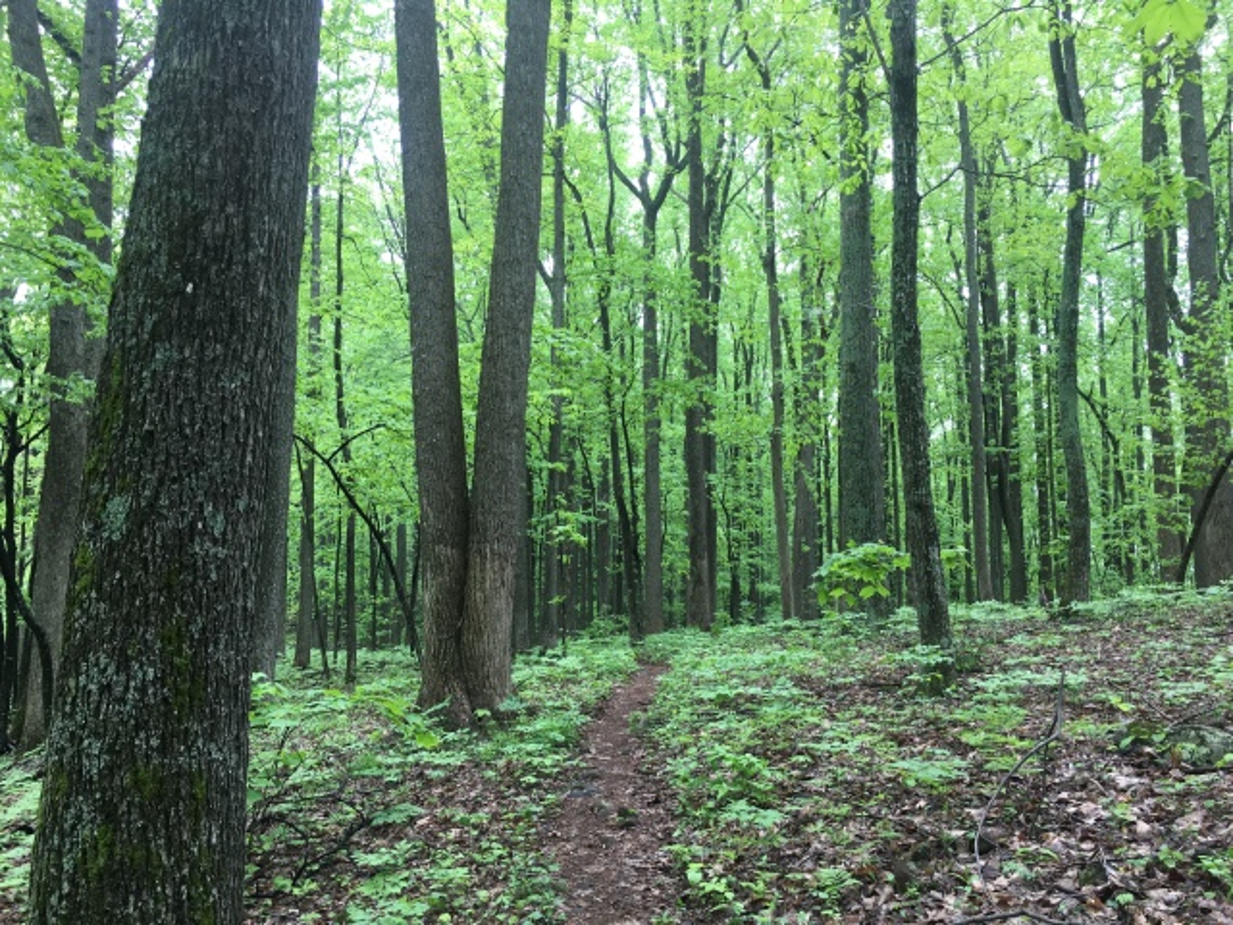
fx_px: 1033
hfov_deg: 61.7
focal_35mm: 29
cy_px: 462
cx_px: 616
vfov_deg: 48.2
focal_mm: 4.15
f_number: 2.2
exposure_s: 1/120
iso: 32
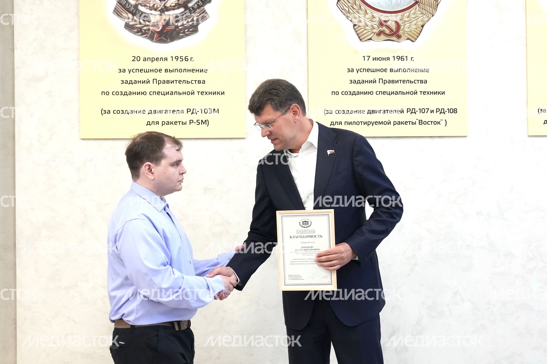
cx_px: 274
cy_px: 182
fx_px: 775
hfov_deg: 38.9
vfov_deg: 26.5
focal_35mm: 51
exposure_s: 1/160
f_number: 5.6
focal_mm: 34
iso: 3200
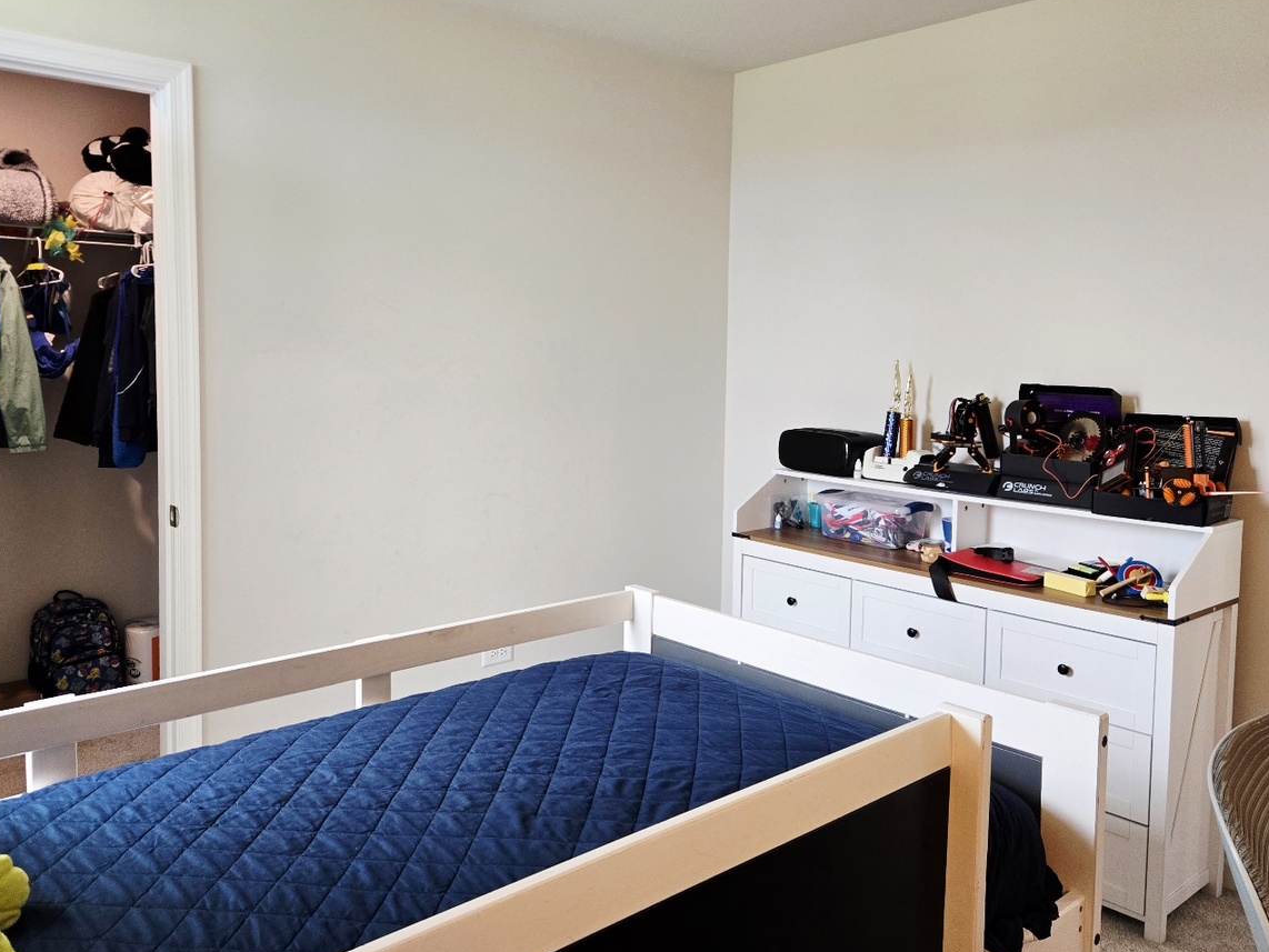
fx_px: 1063
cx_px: 578
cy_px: 408
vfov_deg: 48.1
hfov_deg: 61.5
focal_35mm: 29
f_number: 1.8
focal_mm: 5.4
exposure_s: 1/120
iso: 200
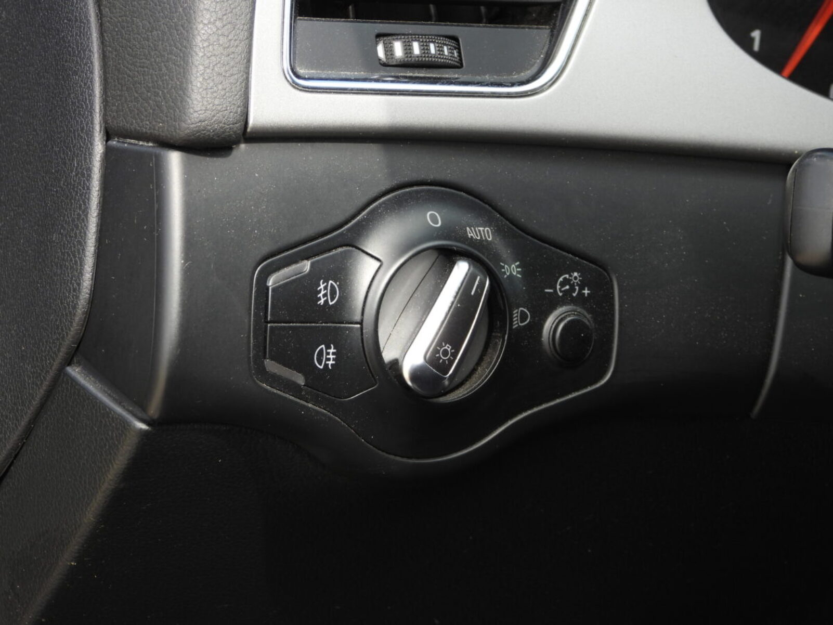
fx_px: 4453
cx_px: 416
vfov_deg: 8.0
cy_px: 312
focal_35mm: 185
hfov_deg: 10.7
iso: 100
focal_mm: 33.2
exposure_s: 1/100
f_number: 4.5
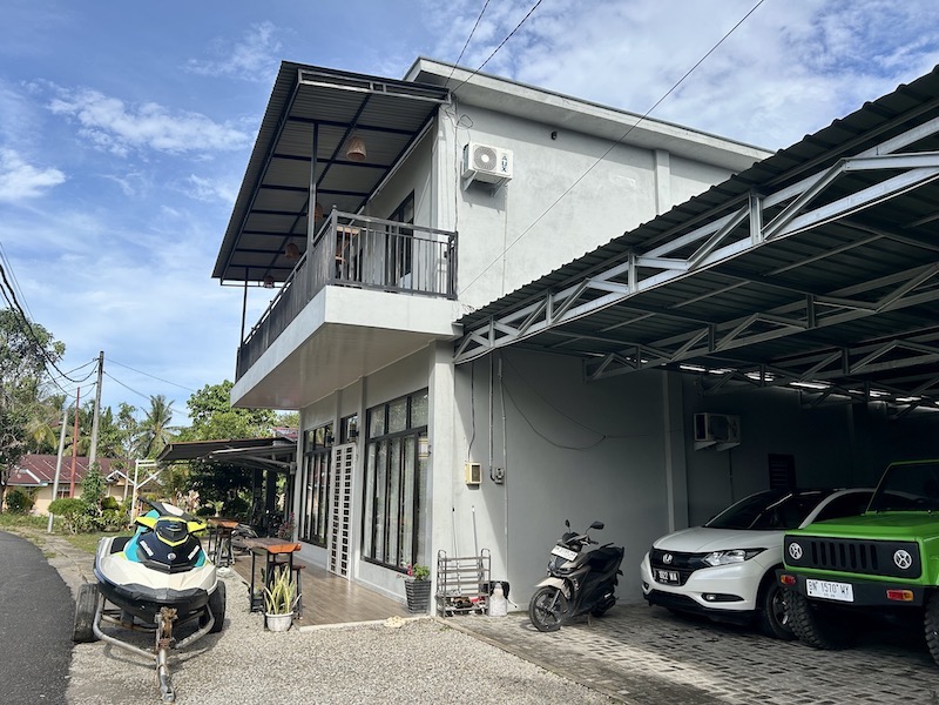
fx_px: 705
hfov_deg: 67.3
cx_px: 470
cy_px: 352
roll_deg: +0.1
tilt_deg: +10.0
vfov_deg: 53.1
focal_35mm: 26
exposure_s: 1/2841
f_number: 1.5
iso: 50
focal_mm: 5.7
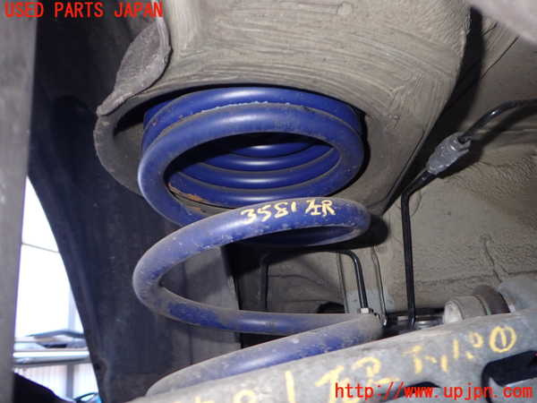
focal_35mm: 30
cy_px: 202
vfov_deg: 46.8
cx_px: 268
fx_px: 465
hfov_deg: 60.0
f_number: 2.3
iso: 200
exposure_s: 1/30
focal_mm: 5.4
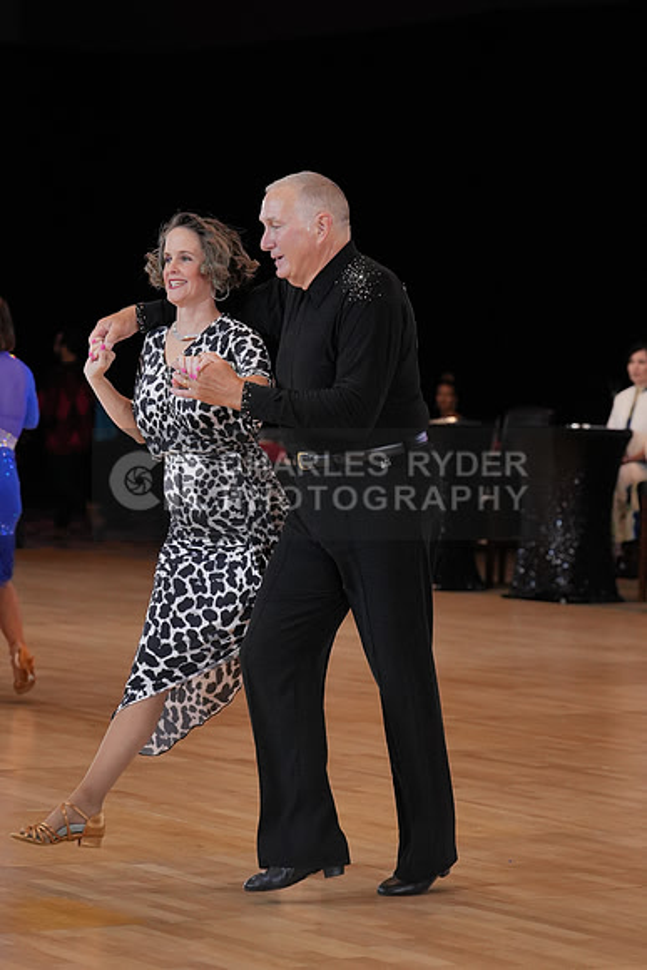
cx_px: 324
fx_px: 3394
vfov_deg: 16.3
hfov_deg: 10.9
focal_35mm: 126
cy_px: 485
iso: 1600
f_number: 3.5
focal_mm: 84
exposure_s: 1/500
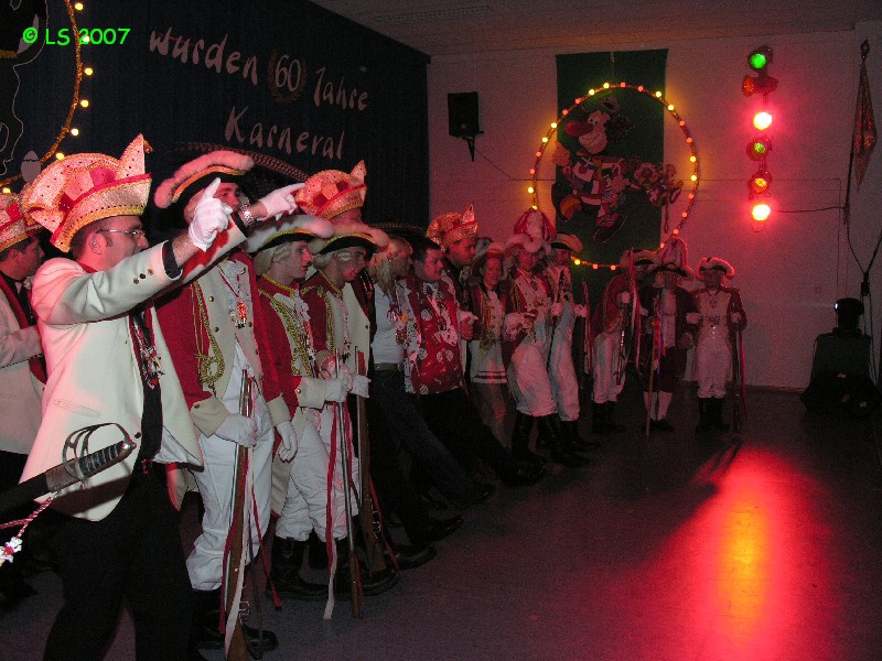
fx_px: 892
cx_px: 441
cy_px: 330
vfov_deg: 40.7
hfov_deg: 52.6
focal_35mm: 35
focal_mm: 8.9
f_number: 4
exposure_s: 1/60.1
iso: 200
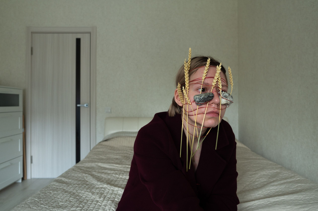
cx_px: 158
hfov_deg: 71.2
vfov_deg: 50.8
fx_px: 222
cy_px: 101
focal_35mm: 25
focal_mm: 12
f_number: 2.8
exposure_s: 1/100
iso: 250
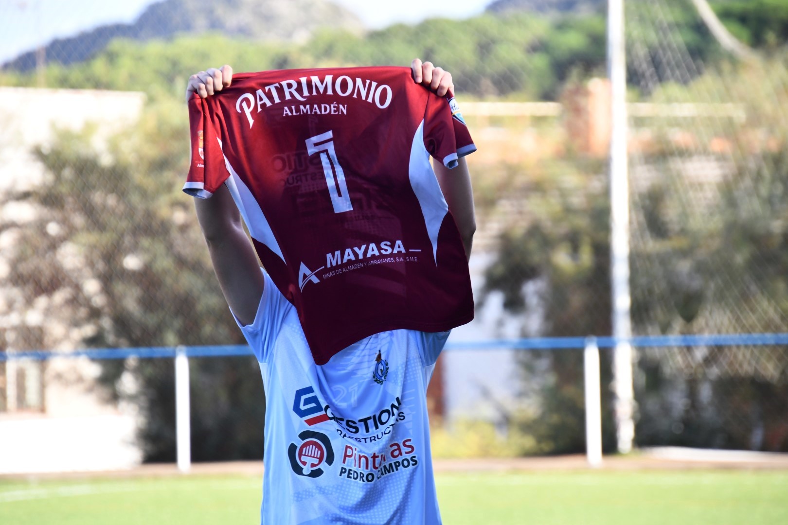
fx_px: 6566
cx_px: 394
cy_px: 262
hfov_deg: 6.9
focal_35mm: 300
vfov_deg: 4.6
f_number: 5.6
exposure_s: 1/500
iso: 560
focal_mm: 200
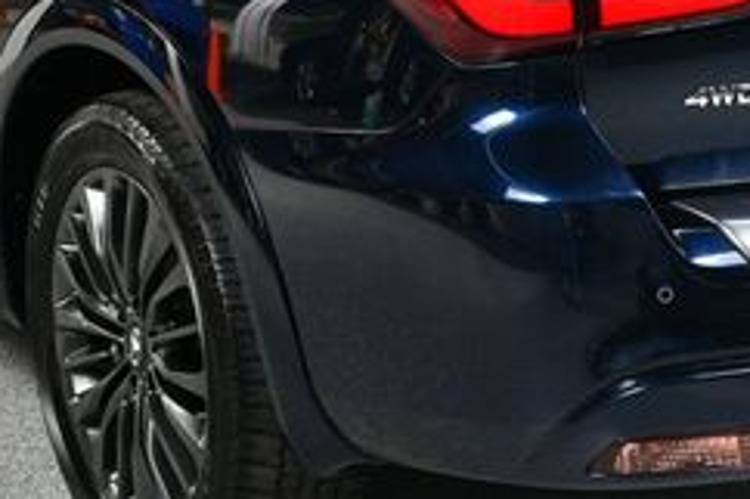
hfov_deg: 19.8
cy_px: 6
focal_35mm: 103
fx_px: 2144
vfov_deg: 13.1
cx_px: 462
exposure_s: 1/160
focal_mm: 26
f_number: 9
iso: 100
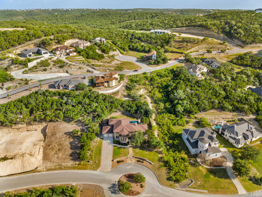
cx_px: 131
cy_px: 98
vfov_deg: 56.8
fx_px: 182
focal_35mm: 24
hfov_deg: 71.6
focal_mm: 12.29
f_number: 2.8
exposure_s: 1/2000
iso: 150
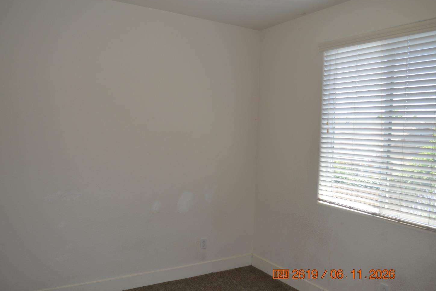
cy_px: 146
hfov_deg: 65.5
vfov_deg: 46.4
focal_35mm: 28
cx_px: 212
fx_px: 339
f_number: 4
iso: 360
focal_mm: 18
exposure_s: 1/125
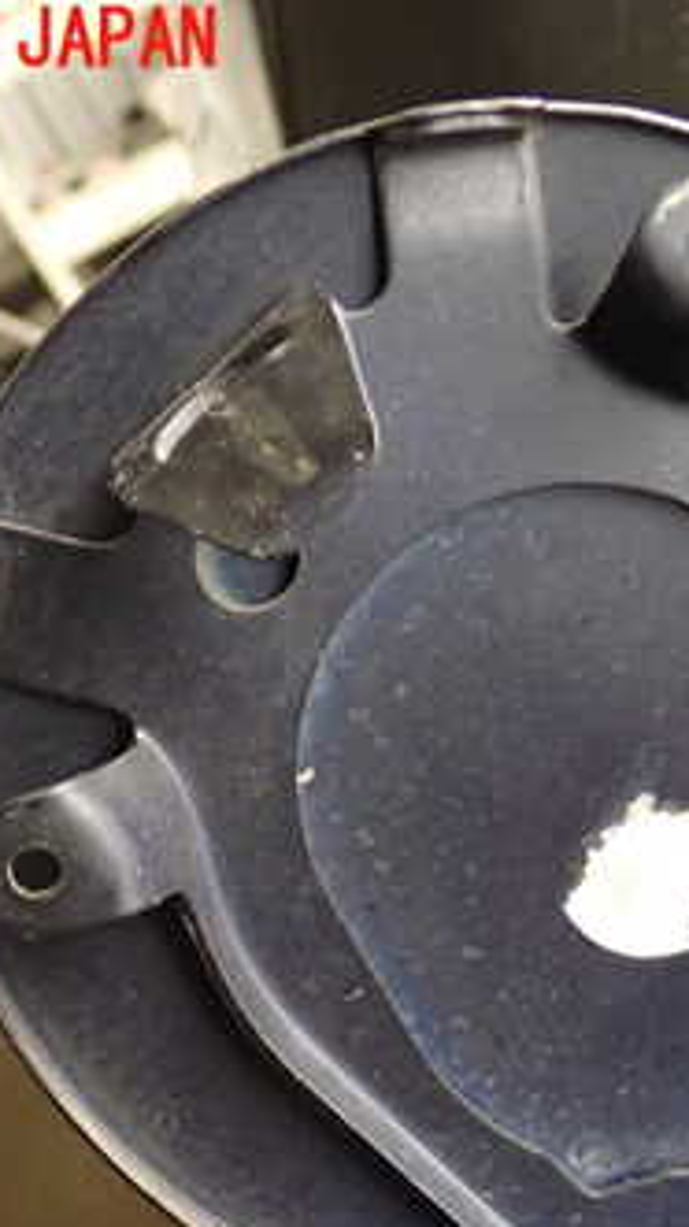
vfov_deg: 29.5
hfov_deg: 16.7
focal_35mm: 71
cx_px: 656
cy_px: 830
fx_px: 2308
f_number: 2.5
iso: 250
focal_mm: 6.37
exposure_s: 1/40
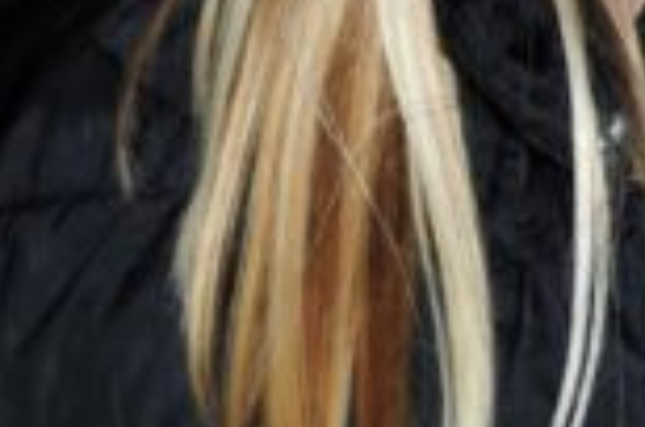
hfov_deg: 4.1
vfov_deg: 2.7
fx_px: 8922
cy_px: -10
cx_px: 1453
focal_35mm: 499
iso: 400
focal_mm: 75
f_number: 2.8
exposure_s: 1/100
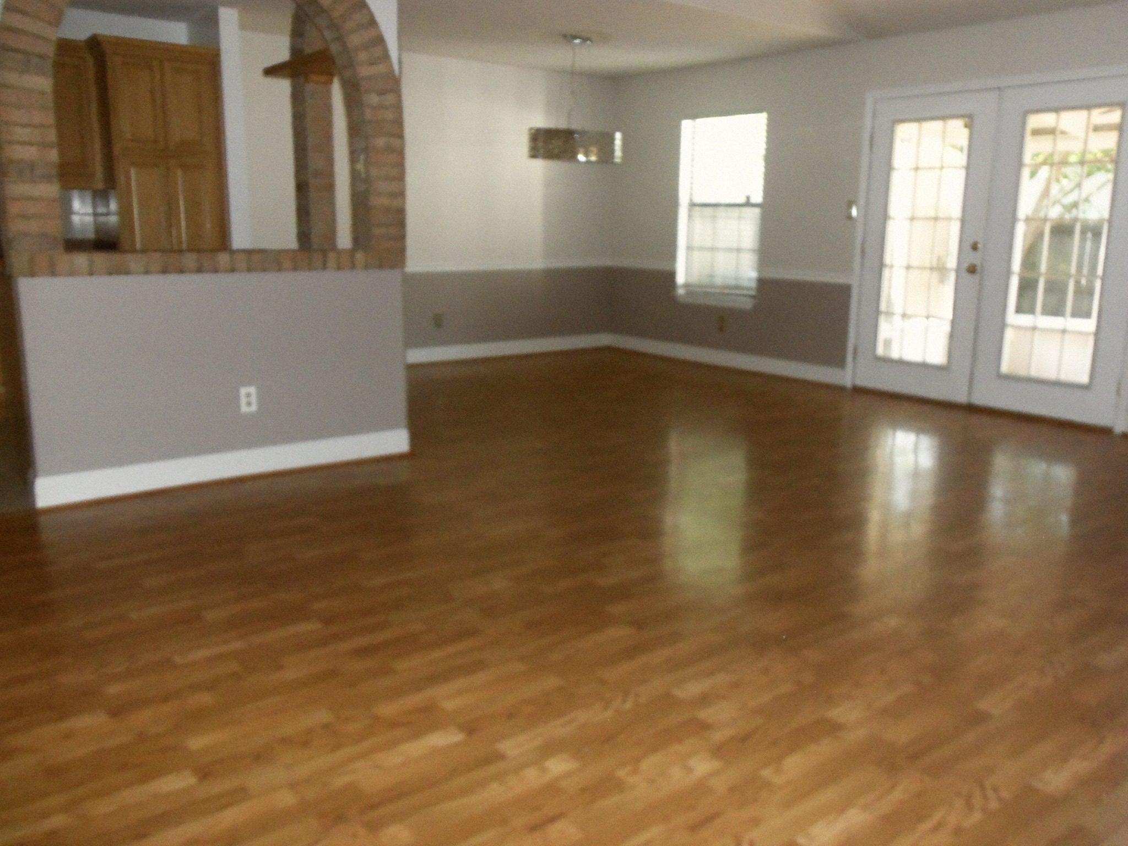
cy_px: 423
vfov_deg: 49.7
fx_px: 912
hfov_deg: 63.4
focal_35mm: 28
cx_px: 564
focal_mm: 5.1
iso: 400
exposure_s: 1/60
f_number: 3.3
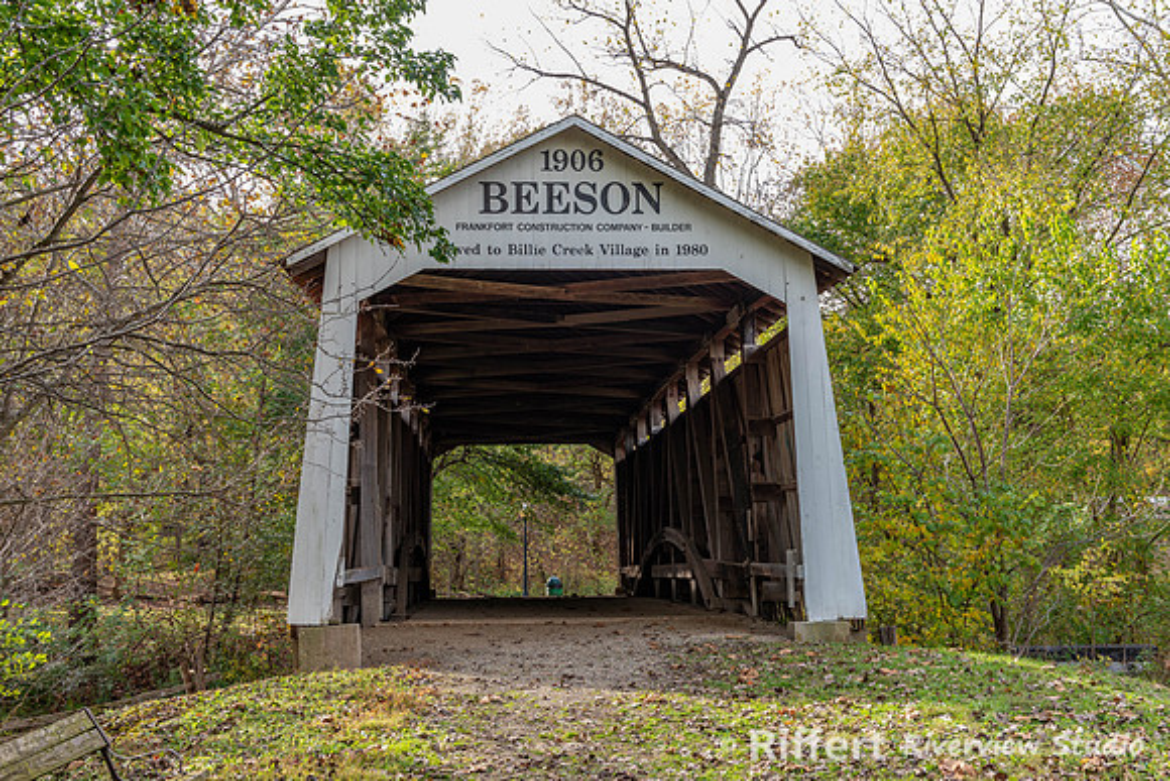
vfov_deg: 34.3
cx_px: 585
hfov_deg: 49.7
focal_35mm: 39
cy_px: 390
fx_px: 1264
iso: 400
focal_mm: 38
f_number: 9
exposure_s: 1/40
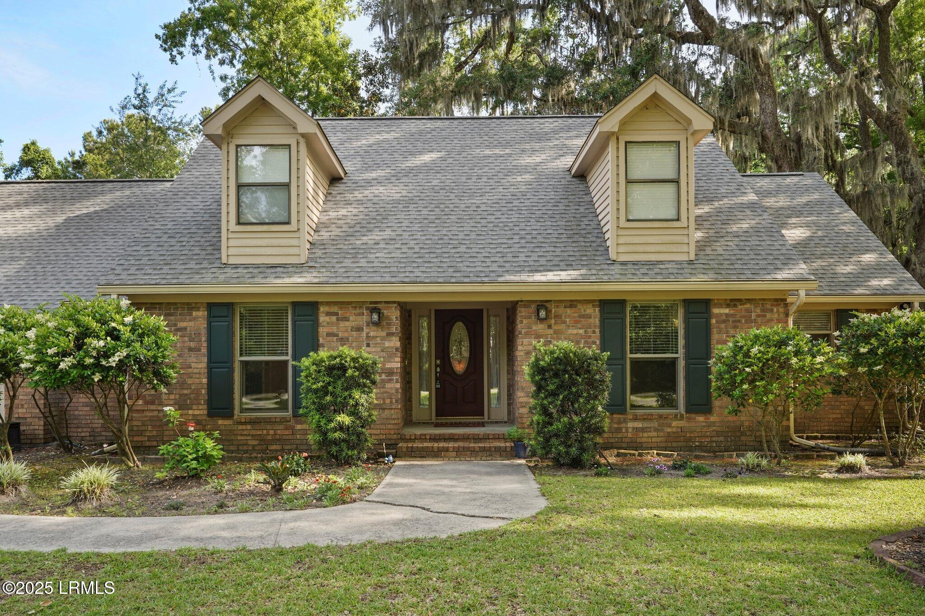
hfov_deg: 68.4
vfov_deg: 48.7
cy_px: 308
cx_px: 462
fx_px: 681
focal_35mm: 26
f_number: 9
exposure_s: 1/30
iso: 320
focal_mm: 26.5
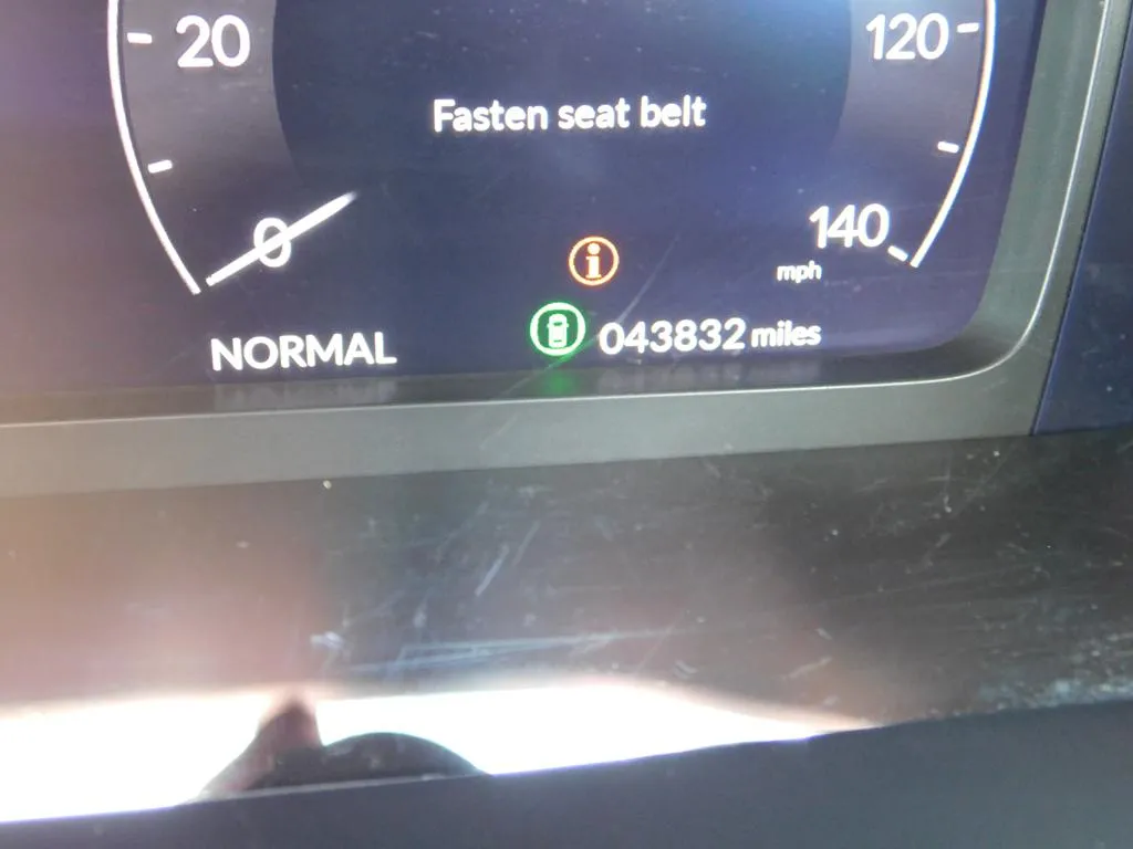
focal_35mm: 45
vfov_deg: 32.2
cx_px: 566
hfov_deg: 42.1
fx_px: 1473
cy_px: 424
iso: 560
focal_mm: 8
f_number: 3.7
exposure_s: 1/8
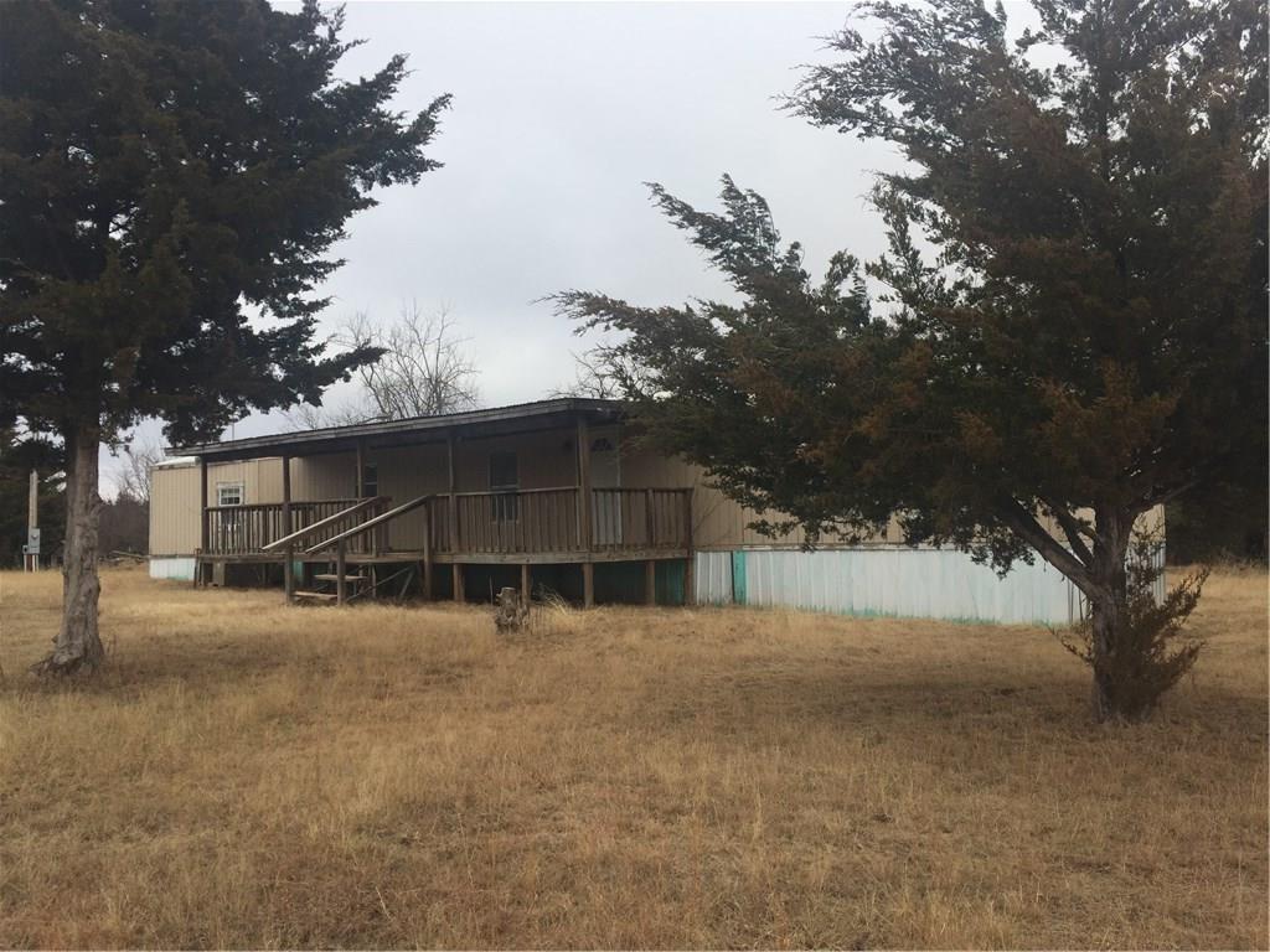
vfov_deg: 48.2
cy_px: 476
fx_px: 1064
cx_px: 635
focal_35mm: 29
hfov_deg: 61.7
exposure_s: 1/1068
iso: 32
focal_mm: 4.15
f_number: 2.2
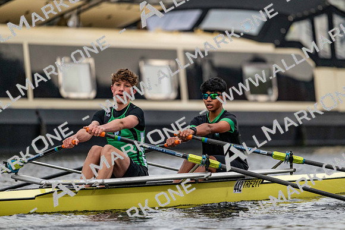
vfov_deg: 3.4
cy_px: 115
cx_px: 172
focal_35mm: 400
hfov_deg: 5.2
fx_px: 3834
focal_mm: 400
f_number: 4.5
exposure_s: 1/2000
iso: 3600
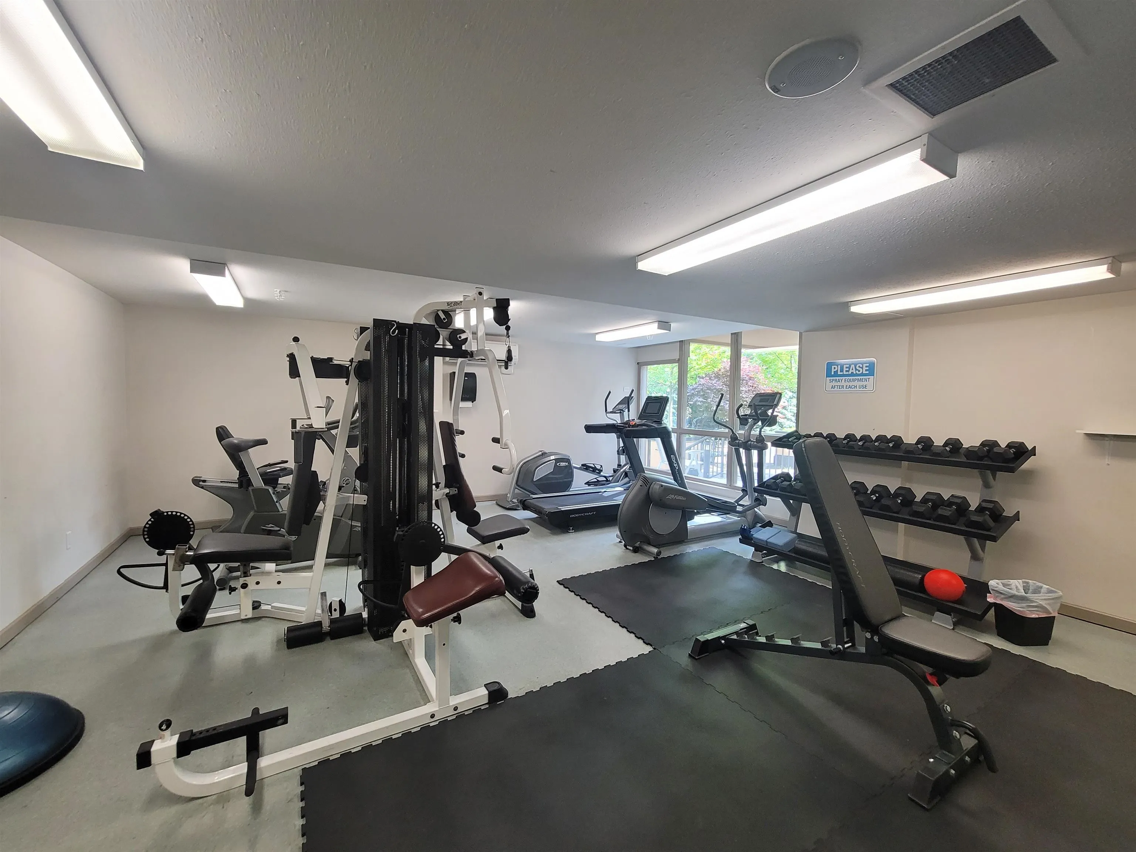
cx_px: 568
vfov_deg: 89.9
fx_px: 427
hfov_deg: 106.2
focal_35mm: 13
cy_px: 426
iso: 200
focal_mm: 2.2
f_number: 2.2
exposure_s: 1/60
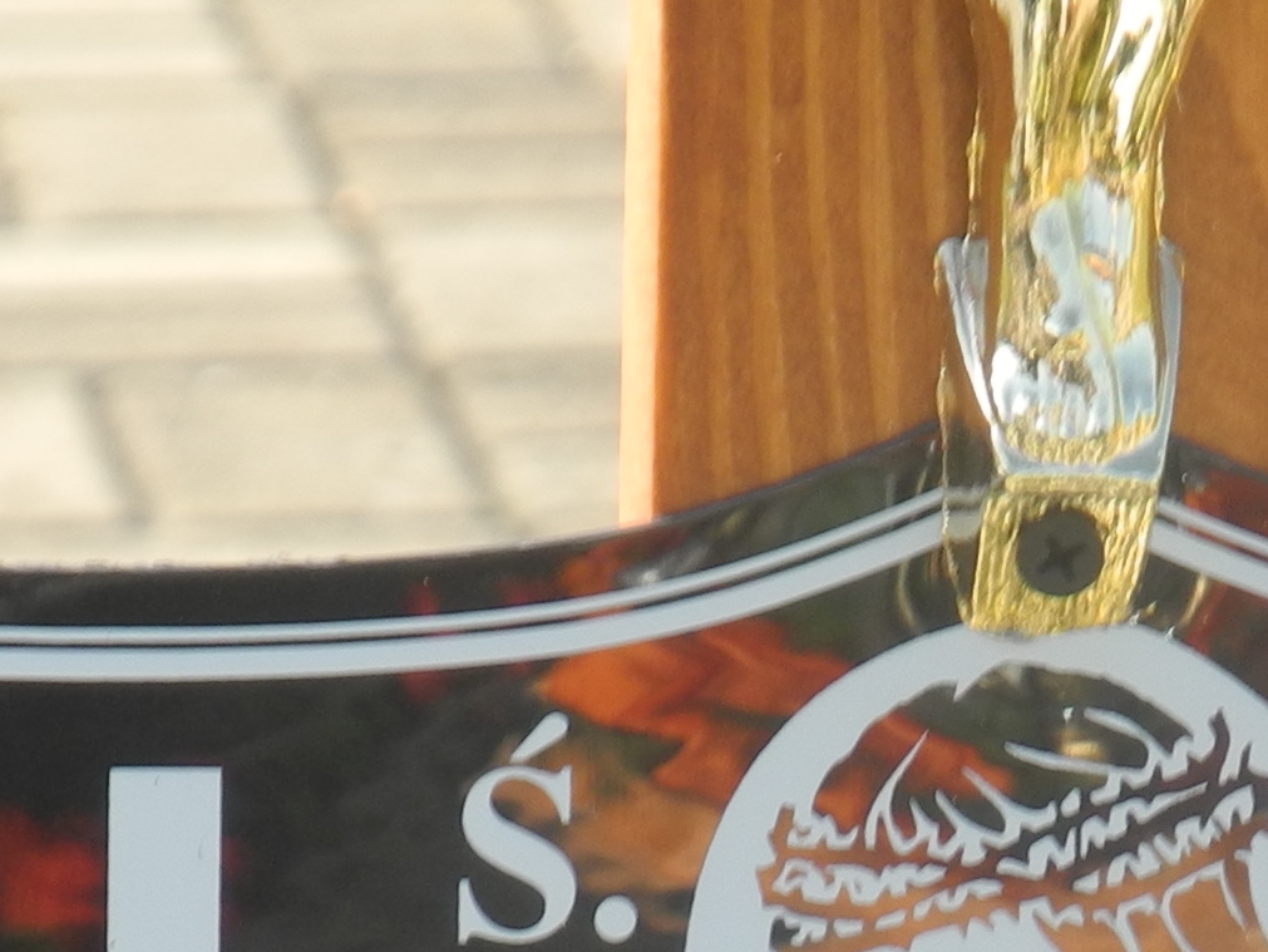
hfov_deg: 3.2
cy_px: 1592
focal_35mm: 624
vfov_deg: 2.4
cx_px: 916
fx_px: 22866
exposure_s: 1/160
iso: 100
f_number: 5.6
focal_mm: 37
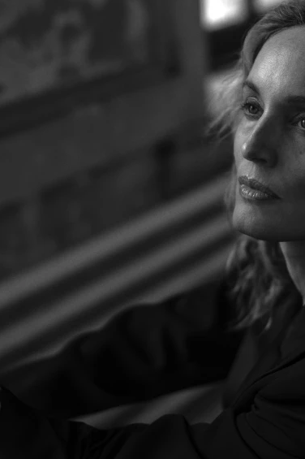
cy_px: 201
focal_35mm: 85
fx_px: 1081
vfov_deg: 23.9
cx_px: 155
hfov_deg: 16.1
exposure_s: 1/250
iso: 200
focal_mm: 50
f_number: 2.2
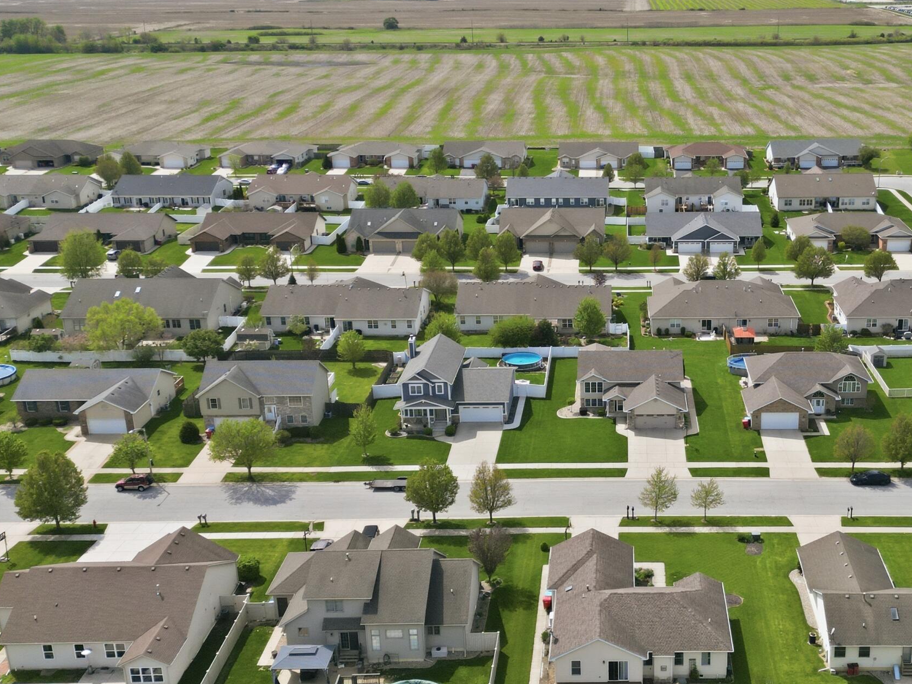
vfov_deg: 33.6
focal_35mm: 43
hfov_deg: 43.1
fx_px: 1133
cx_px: 628
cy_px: 352
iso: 140
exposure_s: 1/4000
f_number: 1.7
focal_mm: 6.7
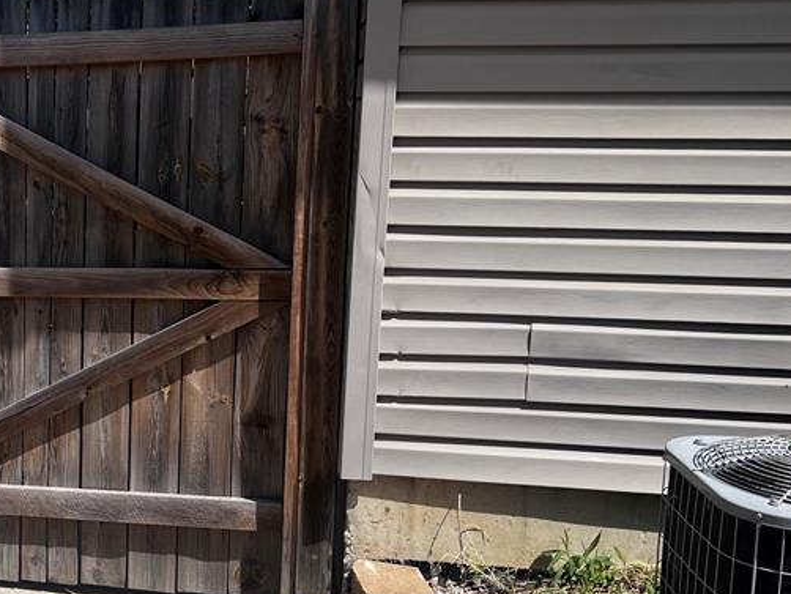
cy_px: 334
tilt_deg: -9.6
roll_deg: -0.2
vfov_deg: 27.5
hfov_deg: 33.9
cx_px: 57
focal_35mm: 53
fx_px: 1212
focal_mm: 5.7
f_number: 1.5
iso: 50
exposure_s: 1/5076
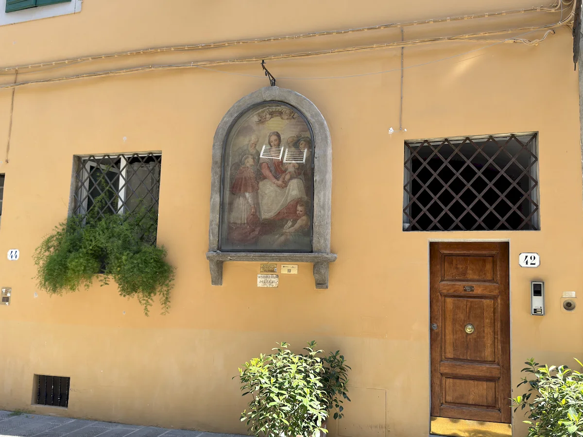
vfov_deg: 40.7
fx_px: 589
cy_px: 218
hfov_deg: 52.6
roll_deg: -1.9
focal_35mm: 35
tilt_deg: +7.2
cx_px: 292
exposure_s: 1/482
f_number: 1.78
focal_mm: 6.76
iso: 80
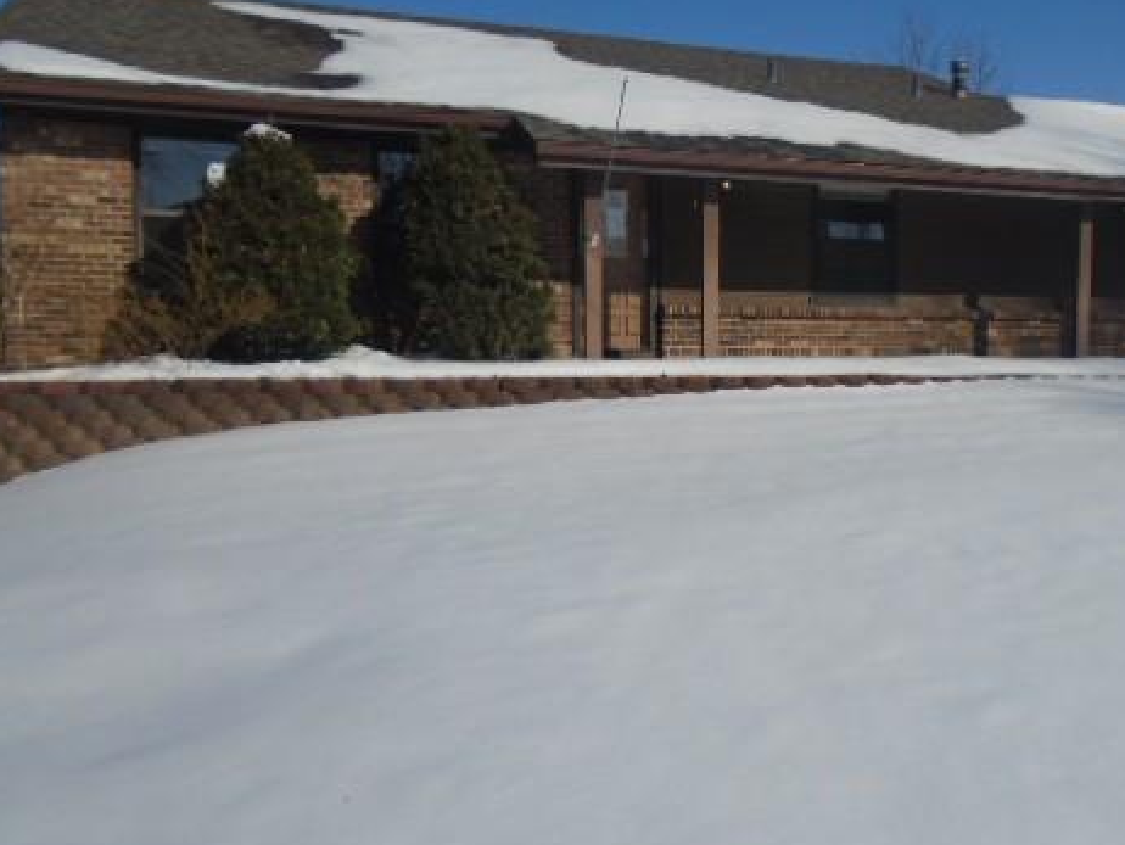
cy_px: 414
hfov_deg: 50.6
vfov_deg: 39.7
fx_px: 1171
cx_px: 728
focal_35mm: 36
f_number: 8
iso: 100
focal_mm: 4.6
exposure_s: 1/640
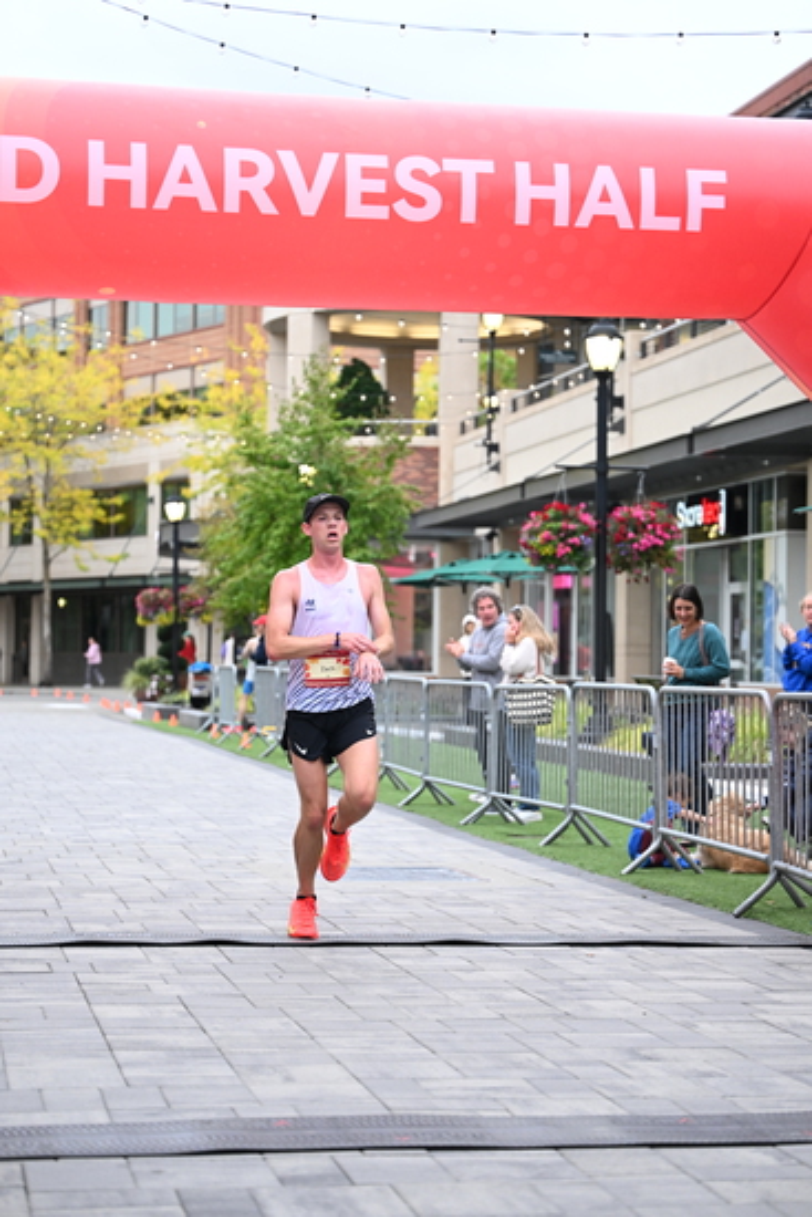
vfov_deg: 28.8
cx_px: 406
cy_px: 608
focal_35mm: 70
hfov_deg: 19.5
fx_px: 2367
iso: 1600
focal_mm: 70
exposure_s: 1/800
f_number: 2.8
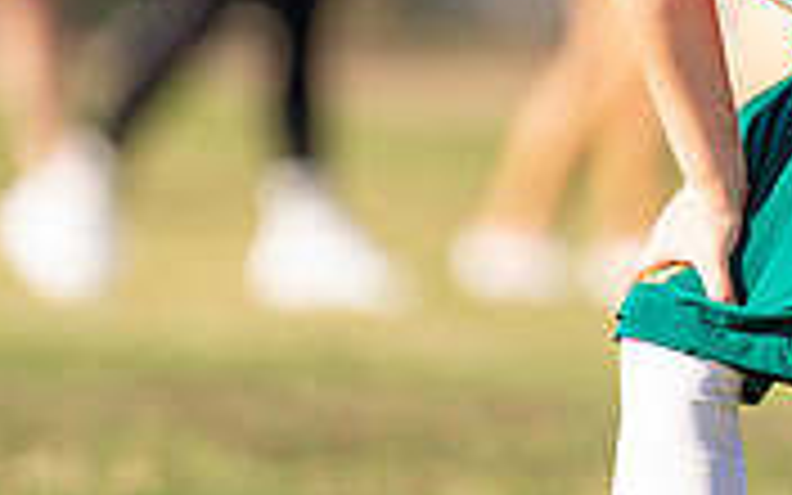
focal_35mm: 873
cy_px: -90
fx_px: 18843
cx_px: 742
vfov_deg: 1.5
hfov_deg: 2.4
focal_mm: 200
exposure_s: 1/2500
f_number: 2.8
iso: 200
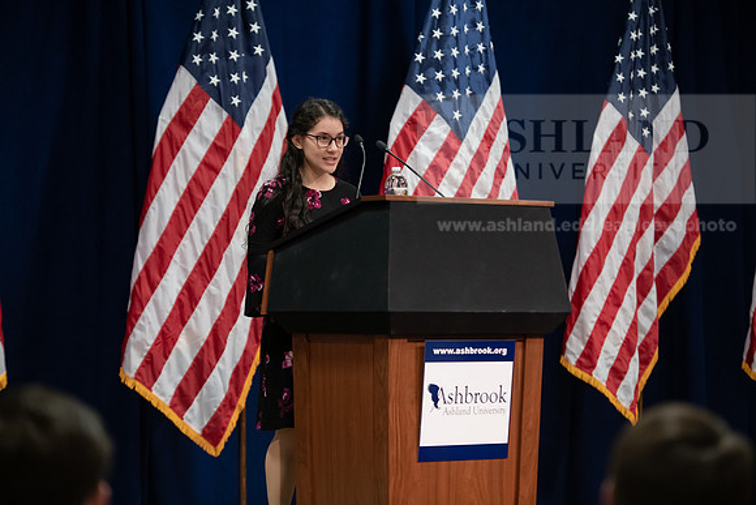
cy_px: 252
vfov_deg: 11.4
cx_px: 378
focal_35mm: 120
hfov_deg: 17.1
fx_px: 2520
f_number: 3.2
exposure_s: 1/200
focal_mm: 120
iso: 2000
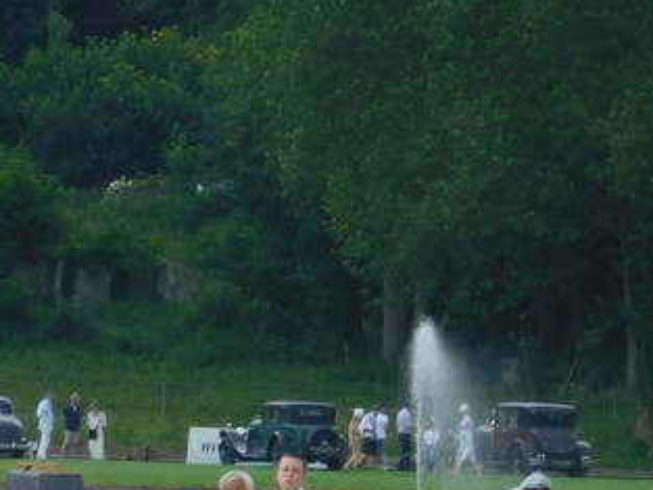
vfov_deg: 2.2
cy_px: 715
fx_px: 13002
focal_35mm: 689
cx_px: -306
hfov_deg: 2.9
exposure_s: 1/200
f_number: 5.4
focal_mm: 35.9
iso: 125
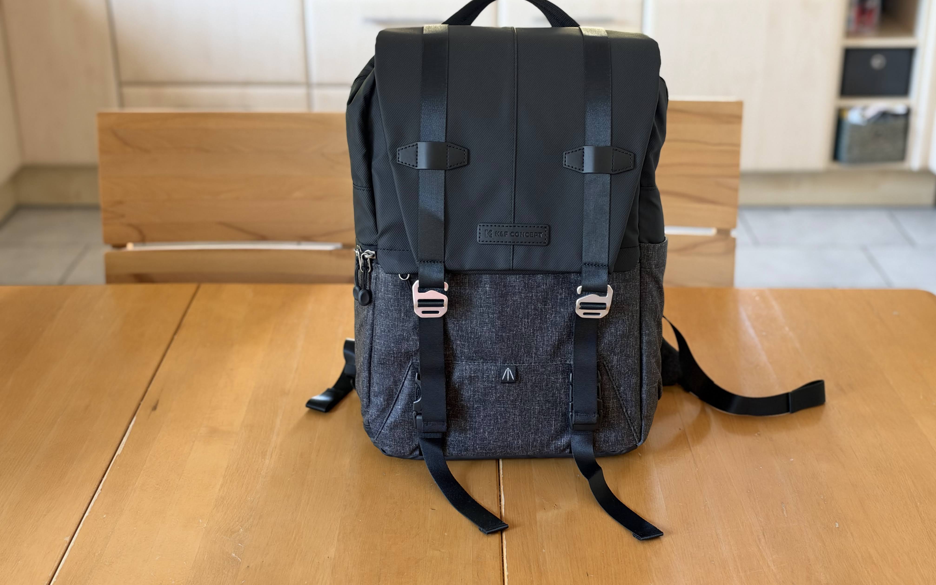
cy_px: 269
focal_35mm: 51
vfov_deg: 25.3
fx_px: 1301
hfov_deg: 39.6
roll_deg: +0.8
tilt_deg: -21.6
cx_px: 469
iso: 200
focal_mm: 6.93
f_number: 1.48
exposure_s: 1/50
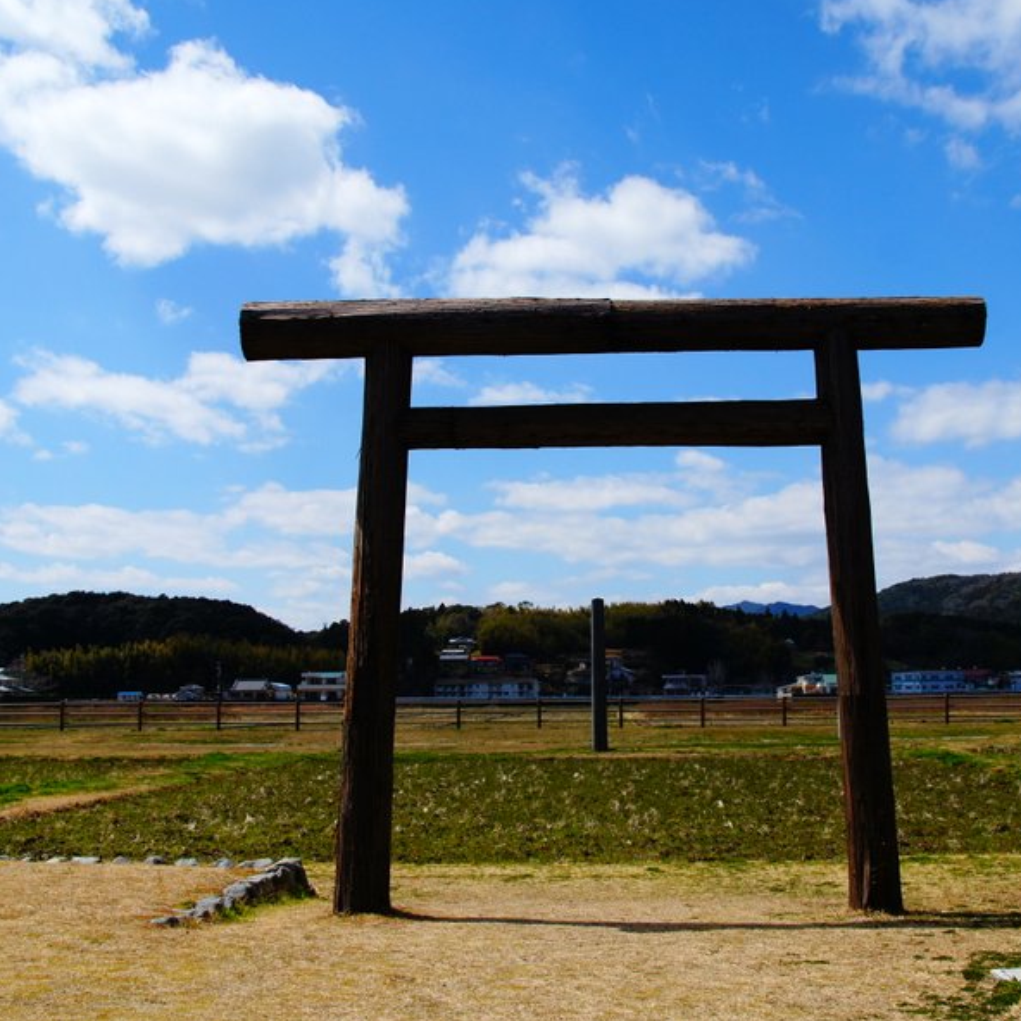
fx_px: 1356
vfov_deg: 41.3
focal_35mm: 41
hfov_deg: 41.2
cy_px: 510
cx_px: 581
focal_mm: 21
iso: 200
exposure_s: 1/1000
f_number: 8
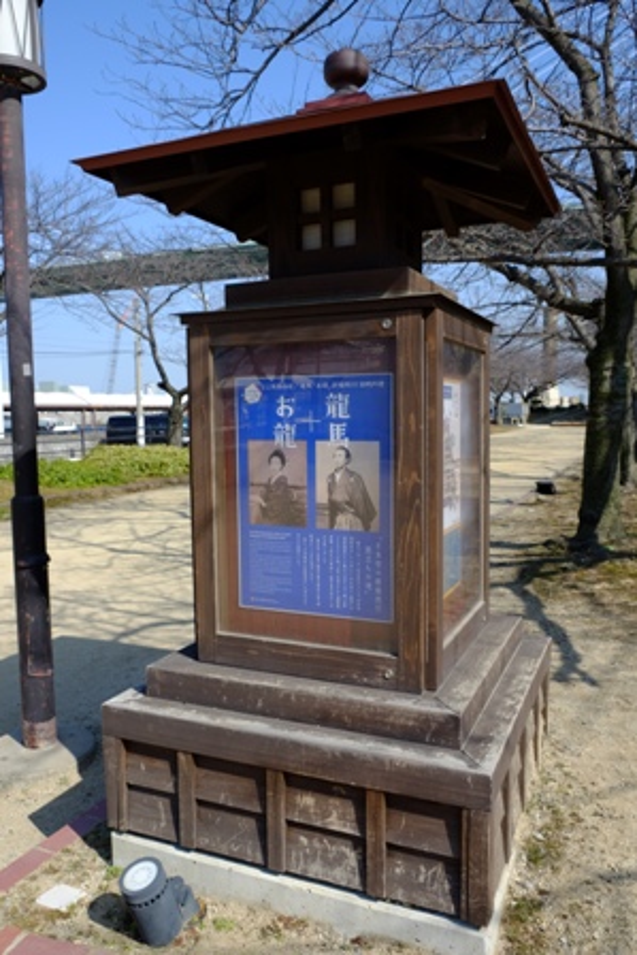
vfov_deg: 67.4
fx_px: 716
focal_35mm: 27
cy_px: 478
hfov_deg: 48.0
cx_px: 318
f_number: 7.1
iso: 200
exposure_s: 1/320
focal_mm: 18
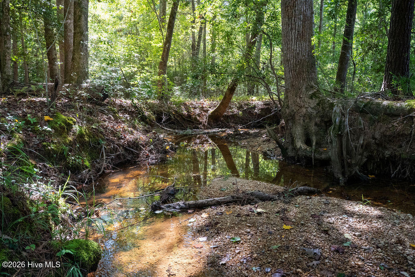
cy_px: 138
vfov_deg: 48.8
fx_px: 305
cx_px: 208
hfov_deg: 68.4
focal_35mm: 26
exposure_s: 1/250
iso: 5000
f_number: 11
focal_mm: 24
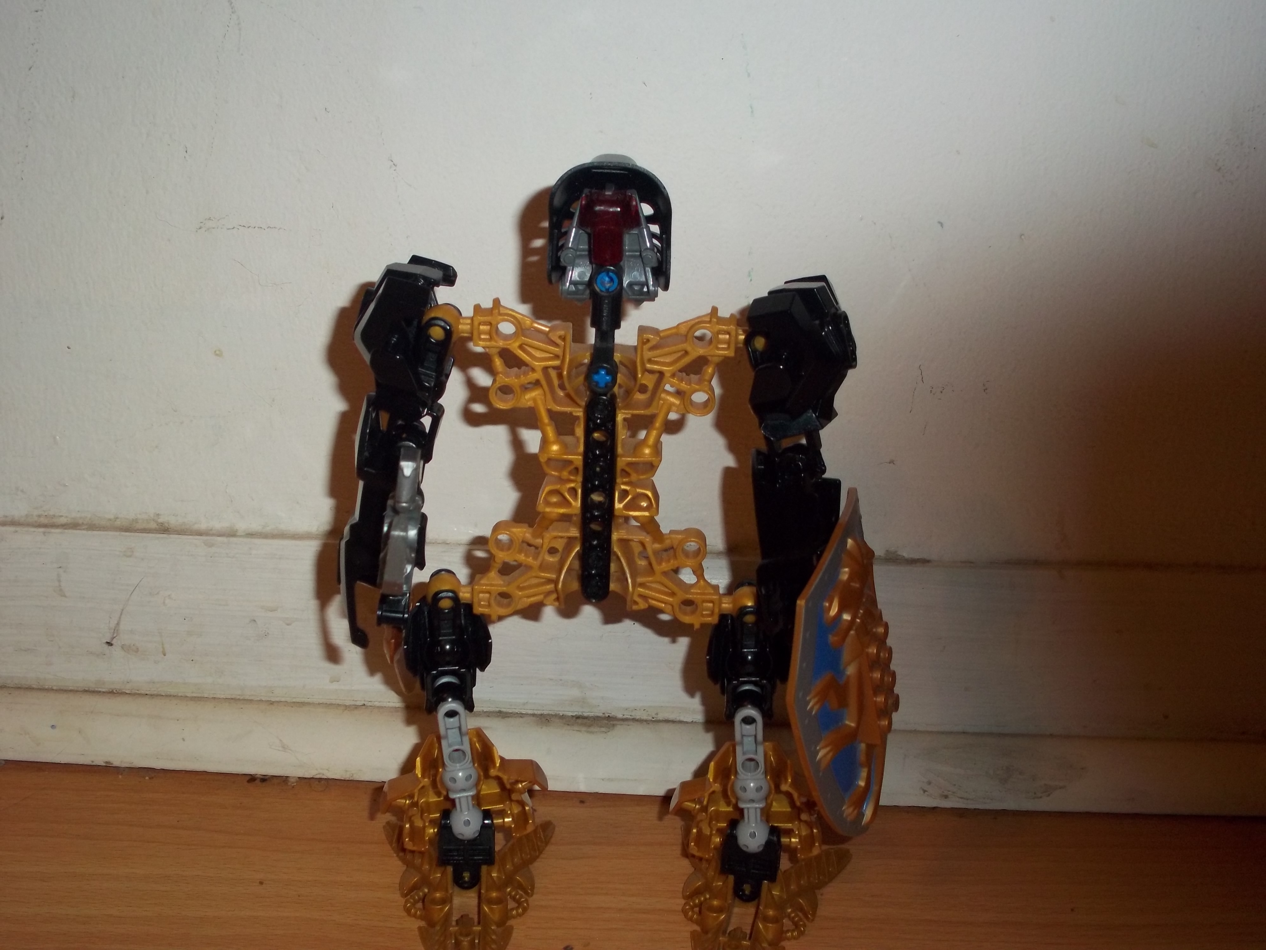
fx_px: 1682
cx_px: 633
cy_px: 475
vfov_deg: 31.5
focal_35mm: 46
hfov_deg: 41.2
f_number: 3.5
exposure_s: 1/40
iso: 160
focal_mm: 8.2
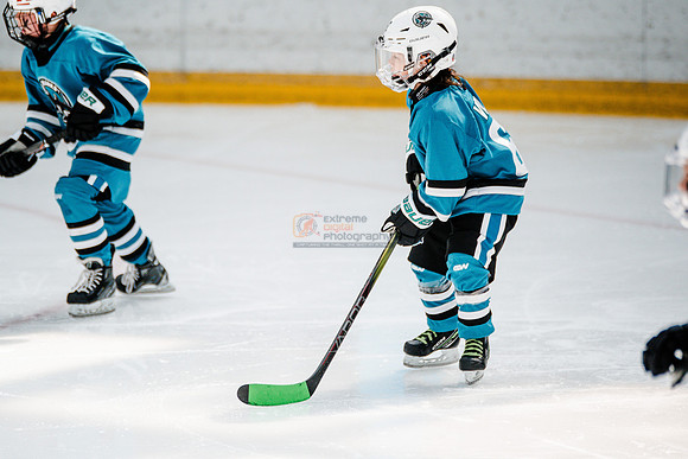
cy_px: 218
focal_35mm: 287
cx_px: 266
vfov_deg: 4.8
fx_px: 5482
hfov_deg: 7.2
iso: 1250
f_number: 3.2
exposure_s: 1/3200
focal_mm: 234
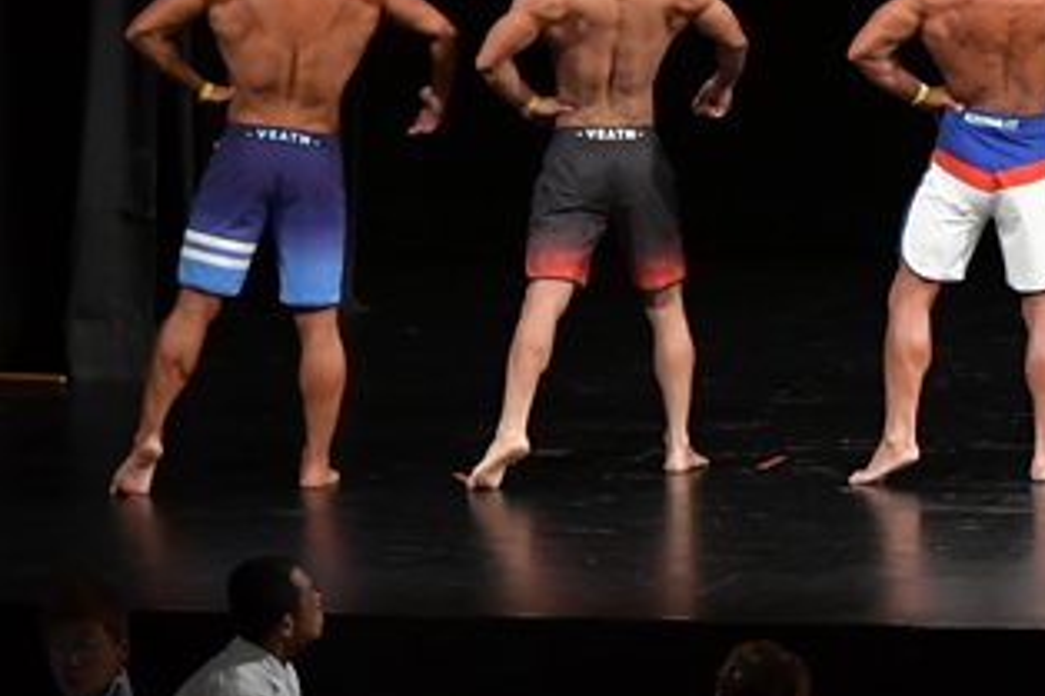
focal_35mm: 304
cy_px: 60
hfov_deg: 6.8
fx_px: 8819
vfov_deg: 4.5
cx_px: 967
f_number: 5.6
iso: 3200
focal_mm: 82
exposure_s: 1/400
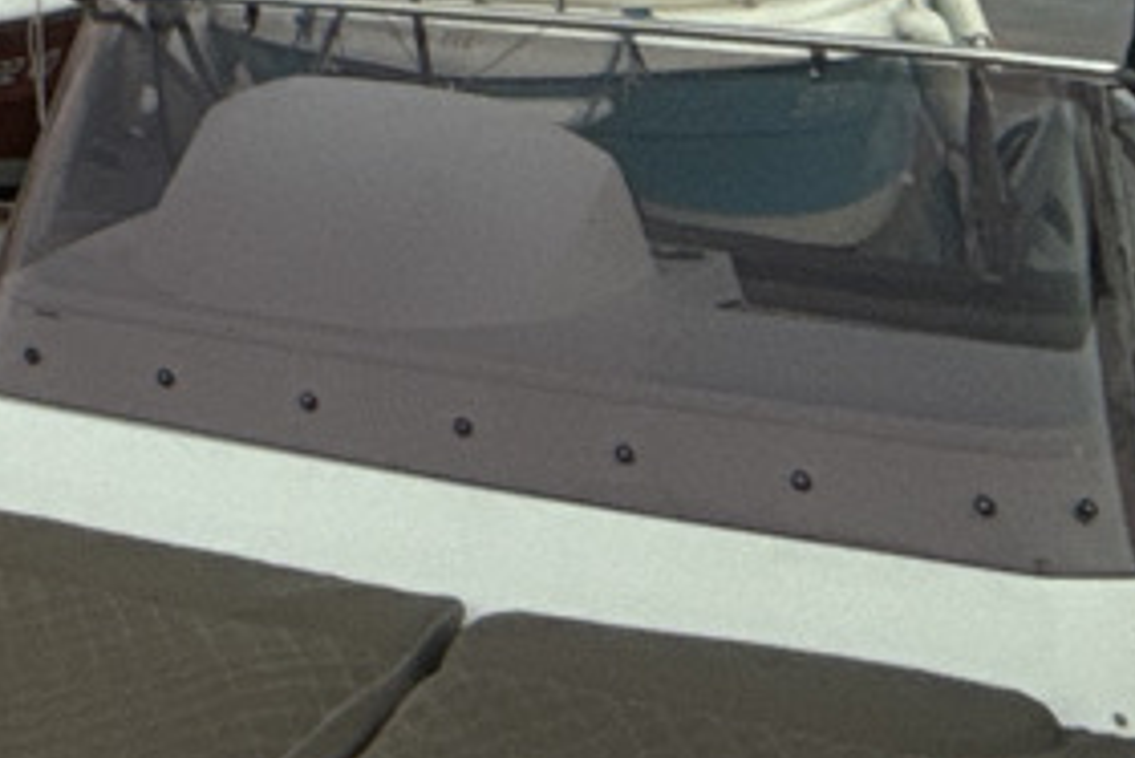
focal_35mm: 104
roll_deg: +0.3
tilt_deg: +11.5
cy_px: -1135
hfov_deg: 16.8
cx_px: -815
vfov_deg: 10.9
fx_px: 3280
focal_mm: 2.22
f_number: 2.2
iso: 64
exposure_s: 1/99
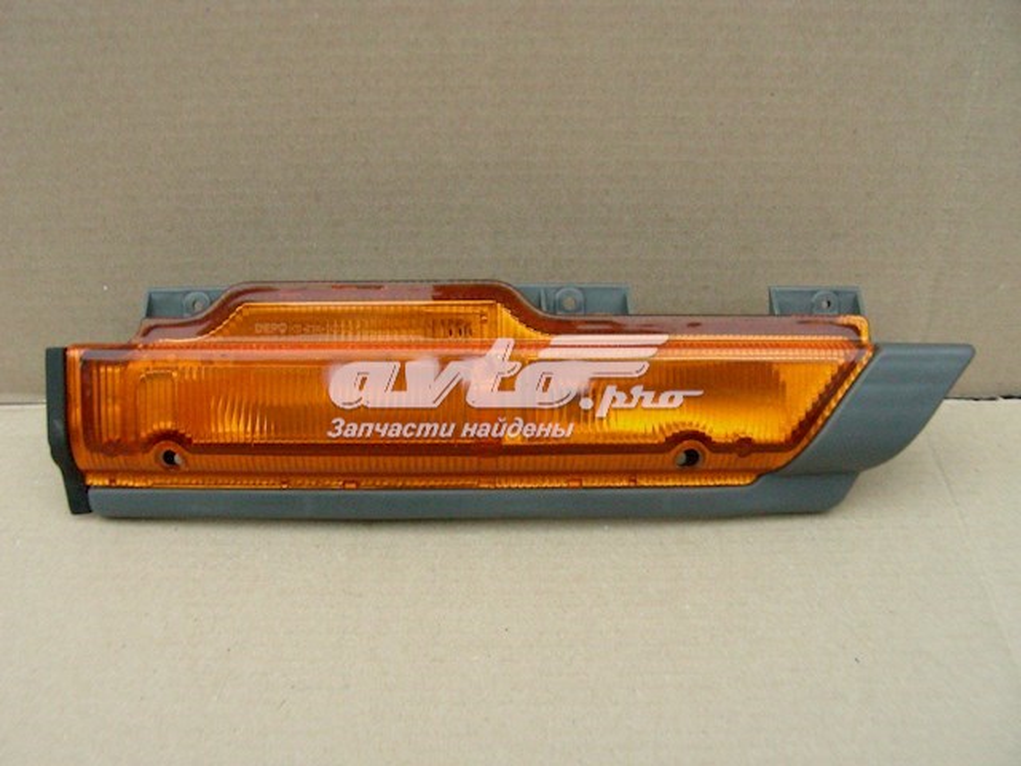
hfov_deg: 49.0
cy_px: 383
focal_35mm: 38
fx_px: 1121
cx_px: 510
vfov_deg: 37.7
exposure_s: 1/599
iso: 400
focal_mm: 6.3
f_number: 4
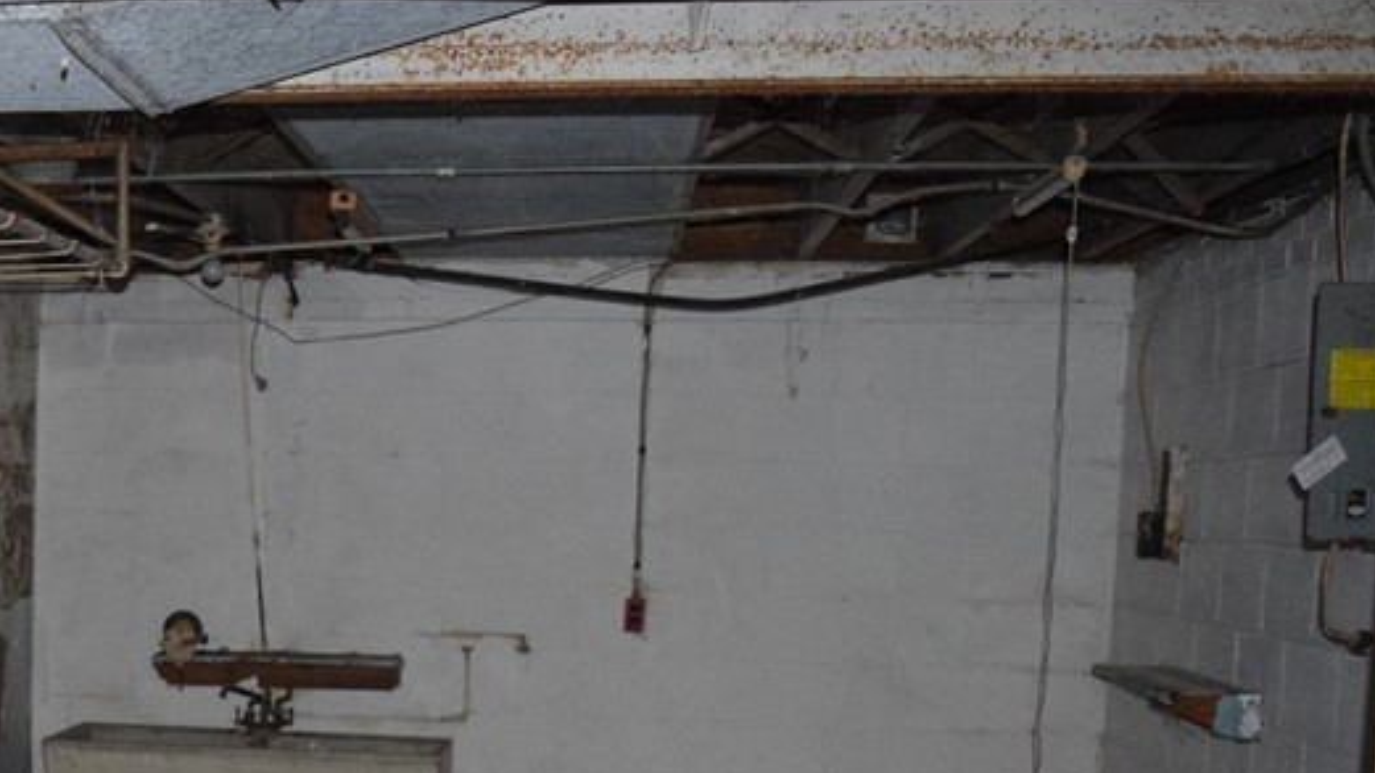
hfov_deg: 32.5
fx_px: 2151
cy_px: 773
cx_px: -5
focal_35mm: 59
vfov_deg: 19.8
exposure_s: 1/60
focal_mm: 18
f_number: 3.5
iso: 3200
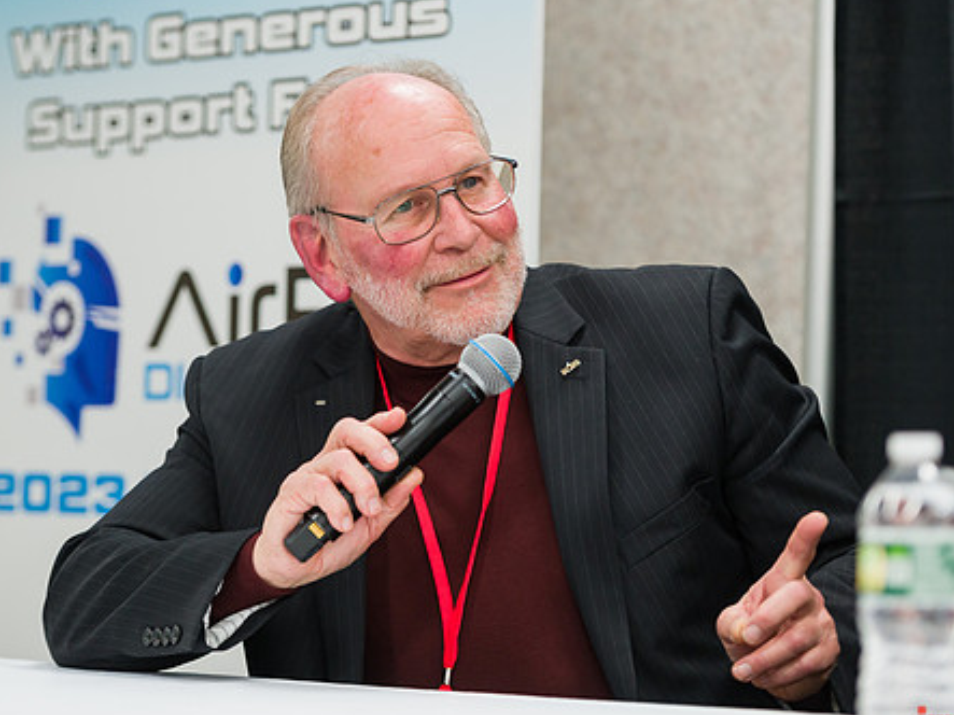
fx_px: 4023
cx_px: 446
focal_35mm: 146
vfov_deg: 10.2
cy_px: 403
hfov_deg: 13.5
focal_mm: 116
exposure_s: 1/320
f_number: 3.2
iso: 1600
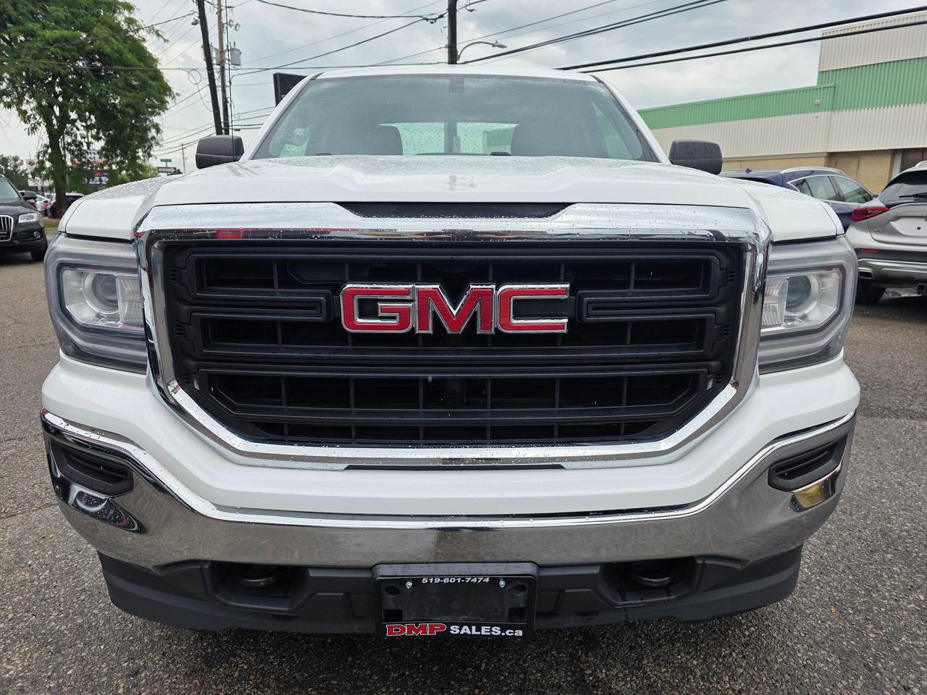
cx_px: 464
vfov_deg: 58.9
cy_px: 348
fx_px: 616
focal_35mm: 23
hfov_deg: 73.9
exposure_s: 1/359
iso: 32
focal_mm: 6.3
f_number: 1.7
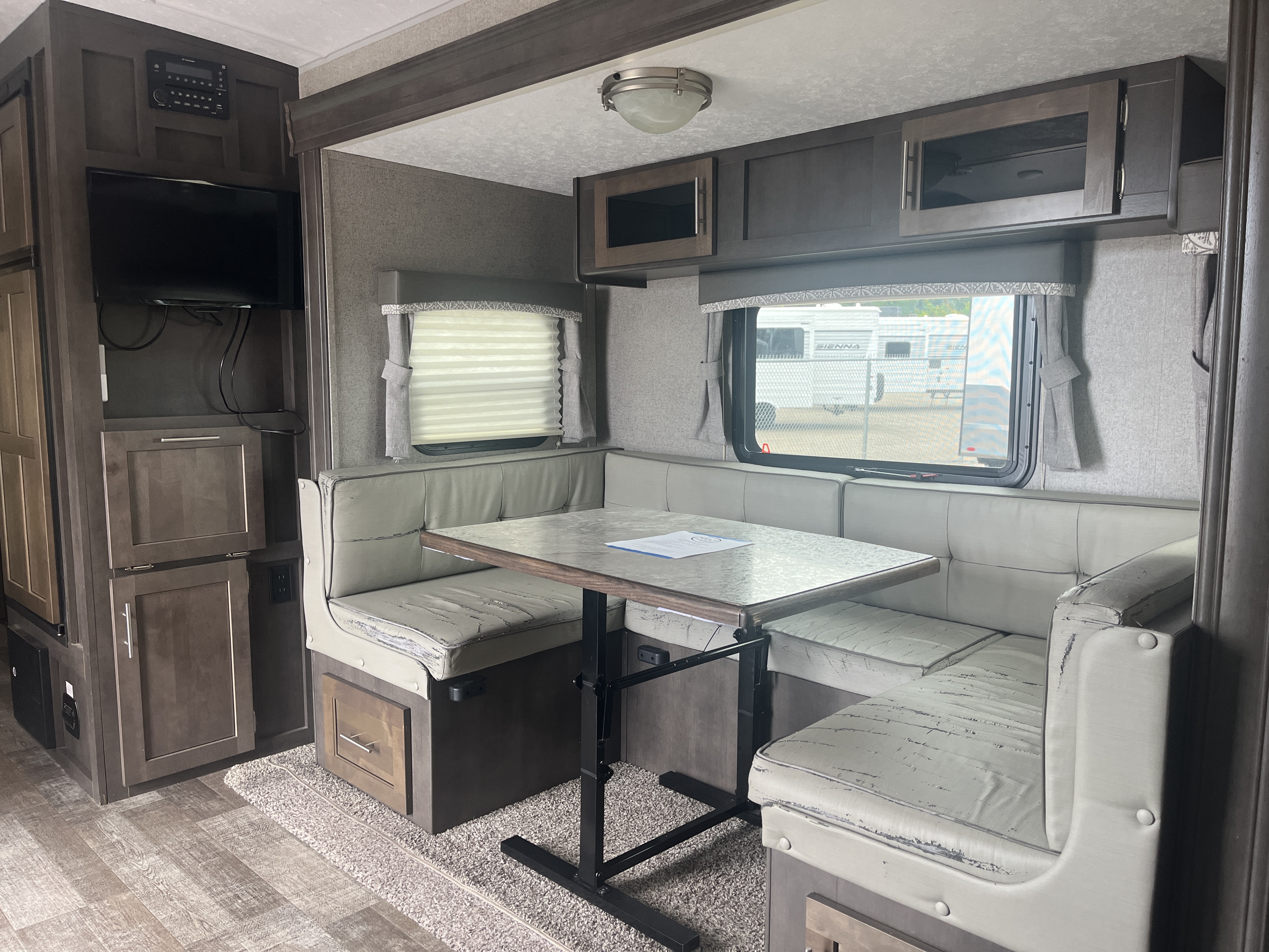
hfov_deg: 67.3
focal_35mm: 26
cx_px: 634
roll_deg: +0.5
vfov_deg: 53.1
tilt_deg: -9.1
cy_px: 476
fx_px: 953
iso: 100
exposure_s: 1/121
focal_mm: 5.1
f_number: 1.6
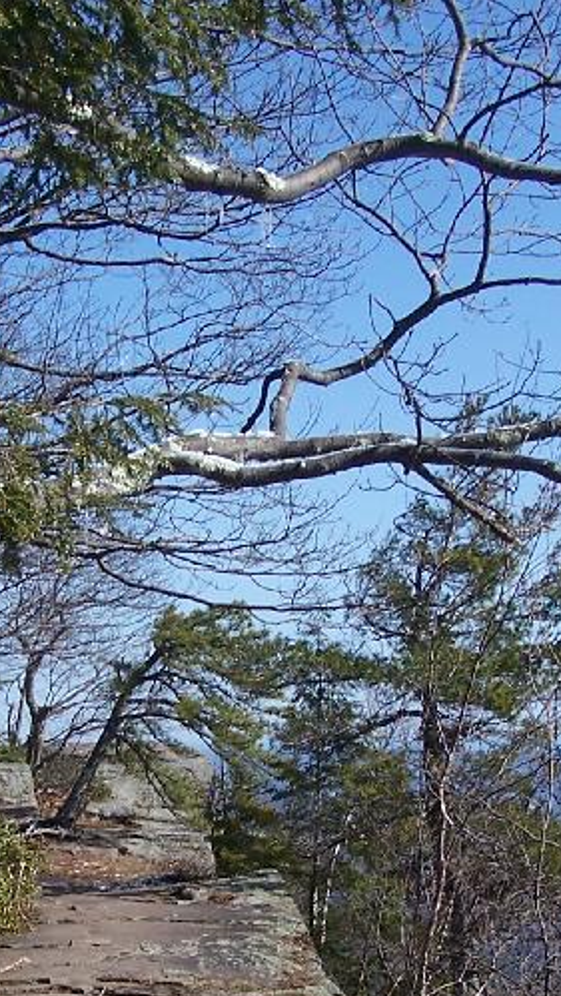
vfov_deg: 24.8
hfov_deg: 14.2
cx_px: 264
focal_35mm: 85
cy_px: 701
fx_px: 2246
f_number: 4
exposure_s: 1/800
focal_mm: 6.3
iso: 80
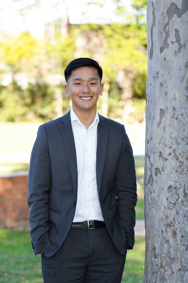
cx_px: 94
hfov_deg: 16.1
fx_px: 666
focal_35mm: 85
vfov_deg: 23.9
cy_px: 142
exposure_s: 1/250
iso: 100
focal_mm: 85
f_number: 2.8
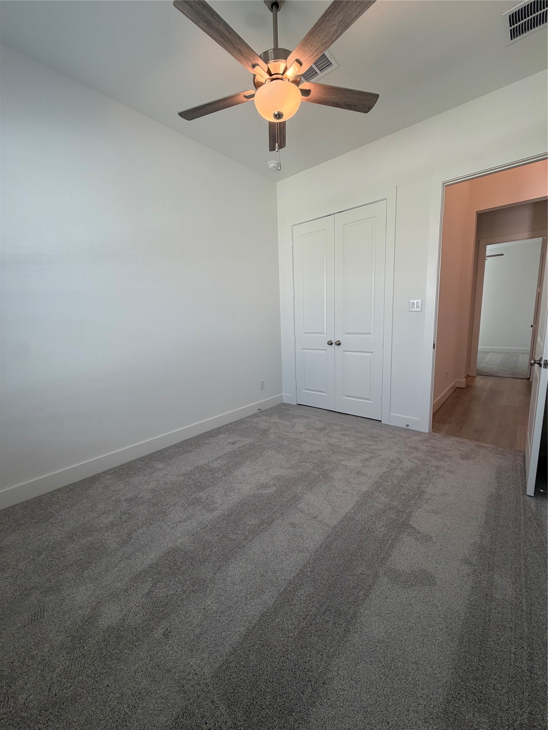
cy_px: 365
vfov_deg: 102.1
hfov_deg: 85.7
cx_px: 274
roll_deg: +1.8
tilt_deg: -9.6
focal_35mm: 14
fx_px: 296
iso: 80
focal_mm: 2.22
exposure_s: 1/120
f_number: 2.2
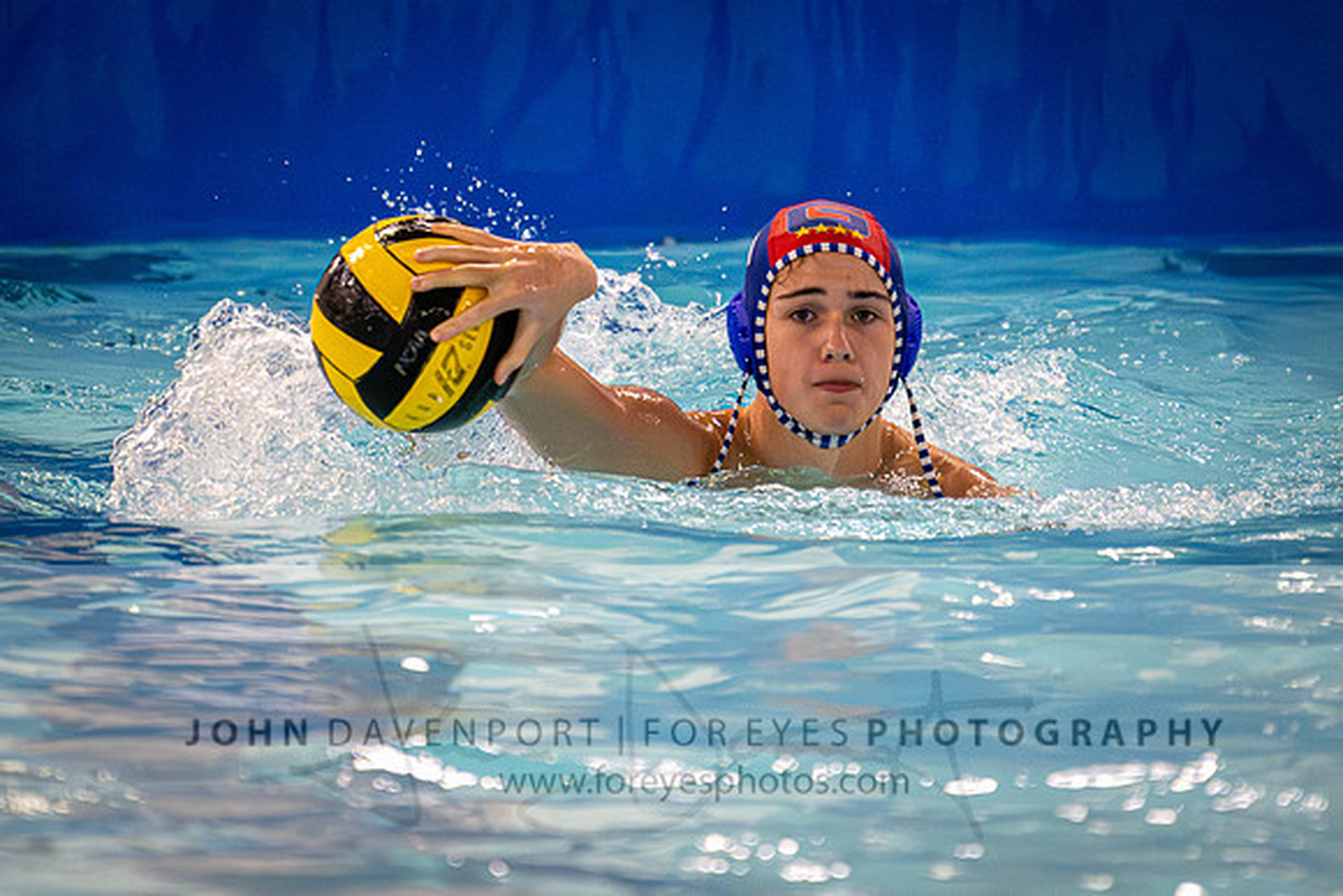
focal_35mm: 545
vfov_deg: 2.5
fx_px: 20339
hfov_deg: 3.8
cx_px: 674
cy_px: 196
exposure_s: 1/1000
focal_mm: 280
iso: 16000
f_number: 4
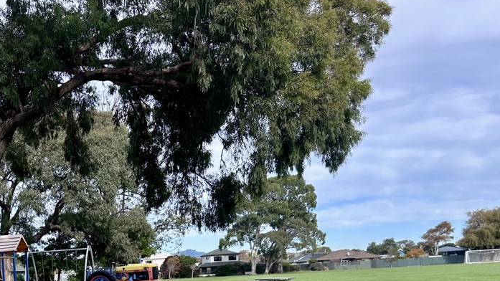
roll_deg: +2.5
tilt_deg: -6.6
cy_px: 329
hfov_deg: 38.1
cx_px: 88
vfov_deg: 21.5
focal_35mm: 52
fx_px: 689
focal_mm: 5.7
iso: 50
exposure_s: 1/1869
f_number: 1.5
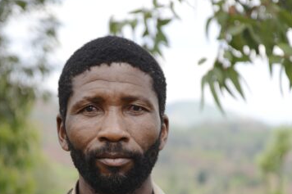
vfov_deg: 10.6
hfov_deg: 15.9
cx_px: 107
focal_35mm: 129
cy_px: 140
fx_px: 1046
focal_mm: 85
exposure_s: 1/1000
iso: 800
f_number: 4.5
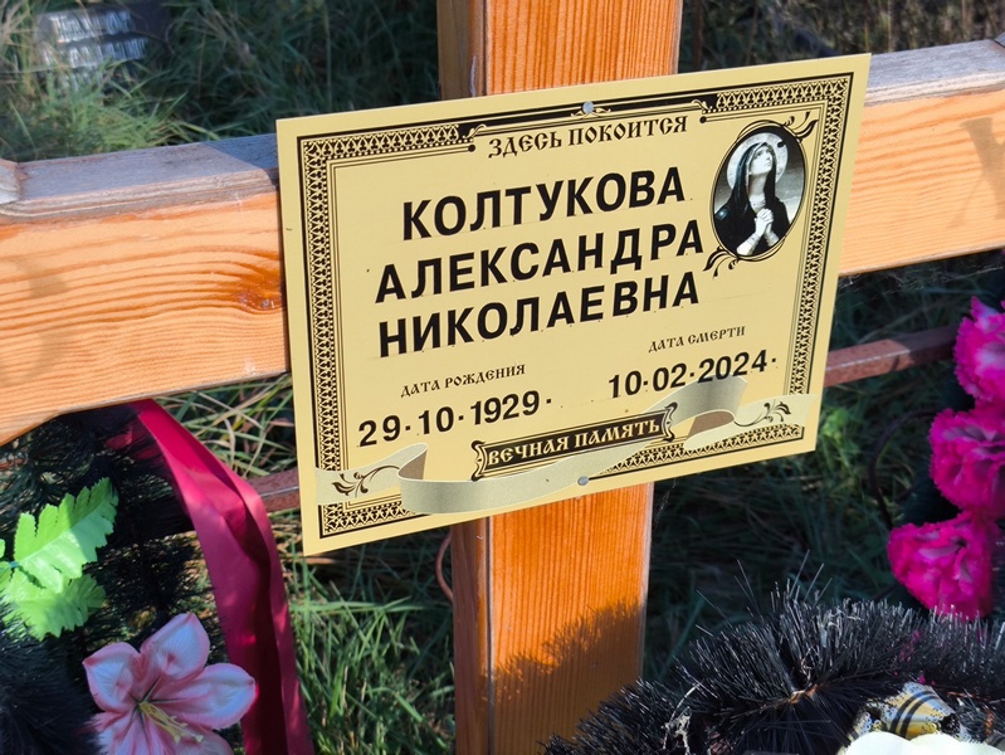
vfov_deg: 29.1
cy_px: 378
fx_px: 1452
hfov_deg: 38.2
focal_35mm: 50
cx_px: 502
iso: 50
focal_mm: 4.71
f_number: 1.7
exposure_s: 1/559
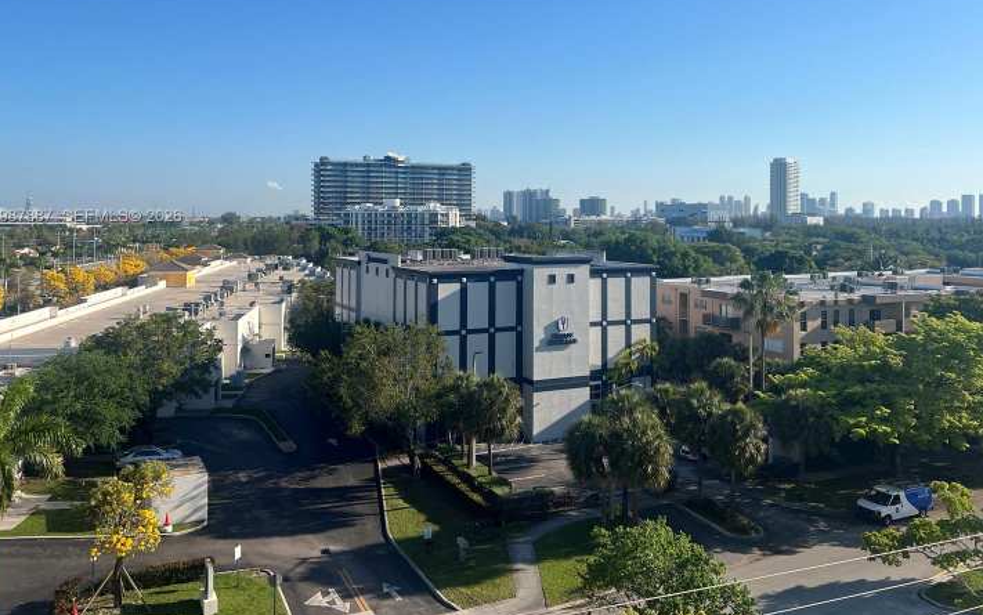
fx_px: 831
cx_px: 520
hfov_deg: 61.2
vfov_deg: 40.2
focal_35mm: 31
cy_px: 217
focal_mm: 5.7
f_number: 1.5
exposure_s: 1/5319
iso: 50
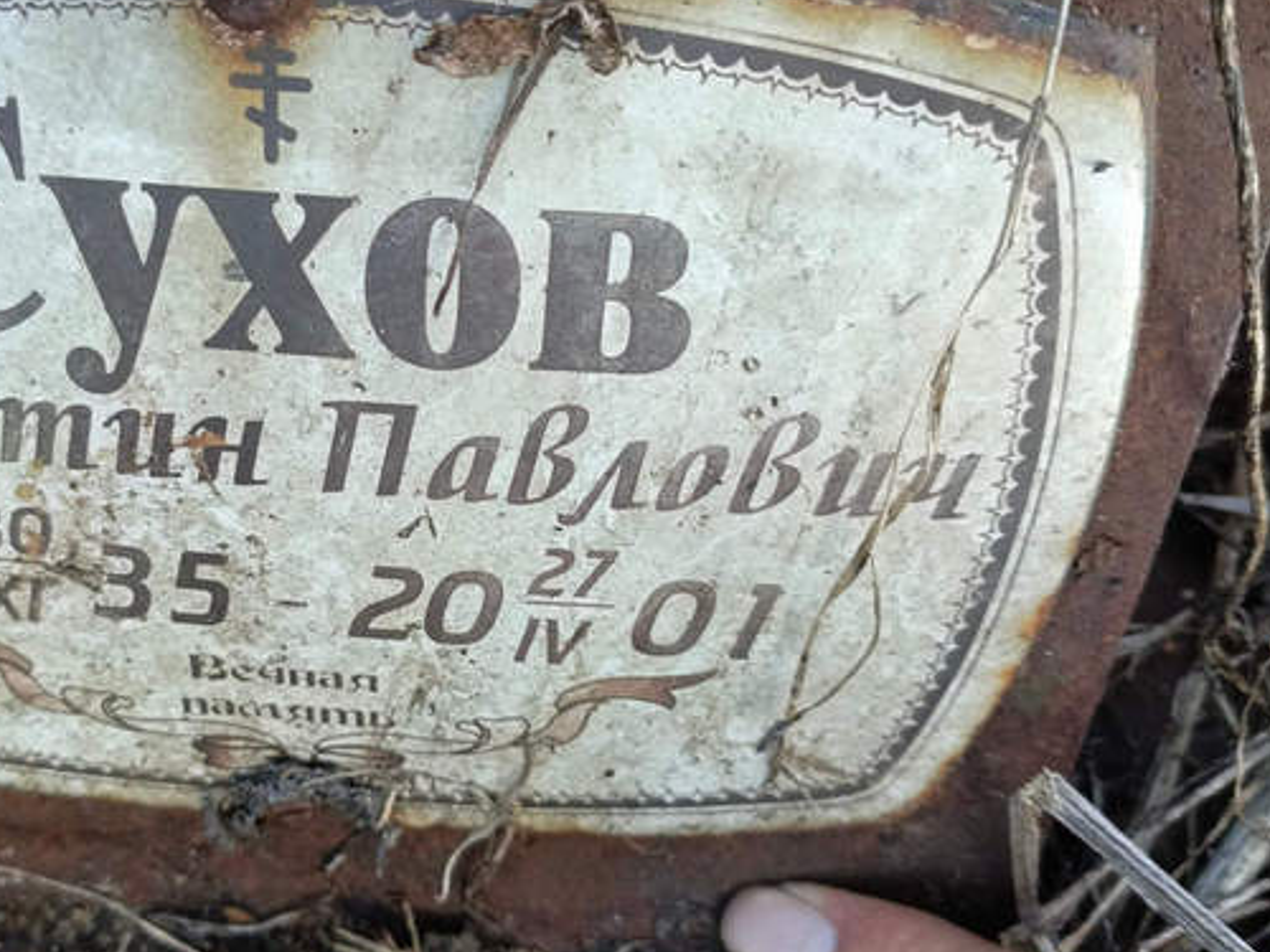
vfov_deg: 36.0
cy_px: 482
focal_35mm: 40
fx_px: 1468
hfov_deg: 46.1
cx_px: 432
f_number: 1.69
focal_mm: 4.76
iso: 463
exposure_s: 1/50
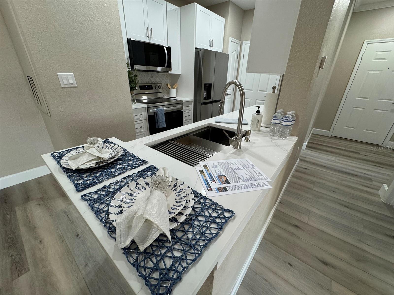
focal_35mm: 14
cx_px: 197
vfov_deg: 85.7
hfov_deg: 102.1
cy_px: 148
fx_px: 159
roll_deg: -2.5
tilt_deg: -24.8
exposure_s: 1/120
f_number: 2.2
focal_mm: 2.22
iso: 250
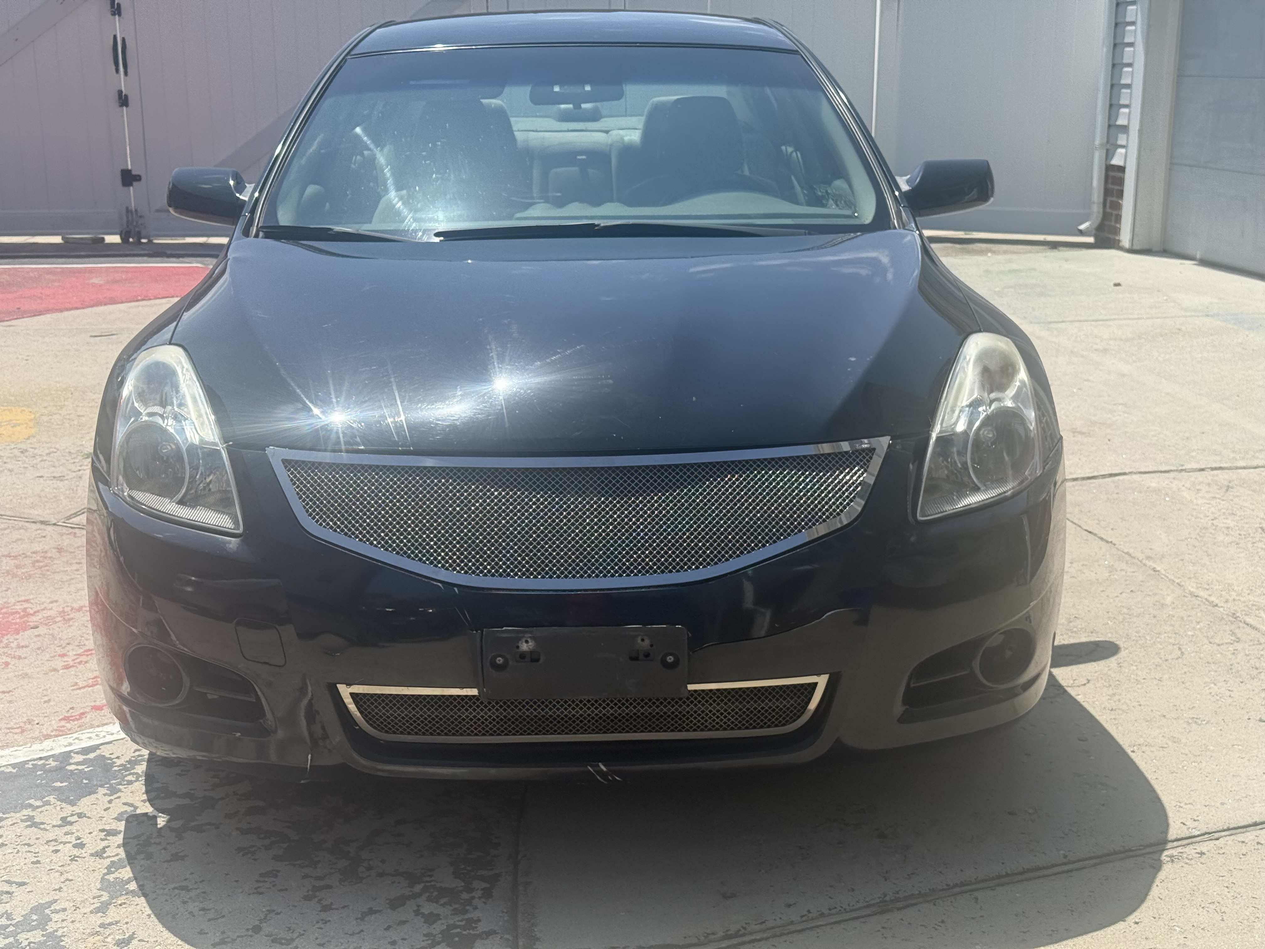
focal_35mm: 48
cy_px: 474
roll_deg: -0.5
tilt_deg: -12.8
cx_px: 632
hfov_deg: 39.7
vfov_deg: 30.3
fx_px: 1754
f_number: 1.78
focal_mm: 6.76
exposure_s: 1/6024
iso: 100
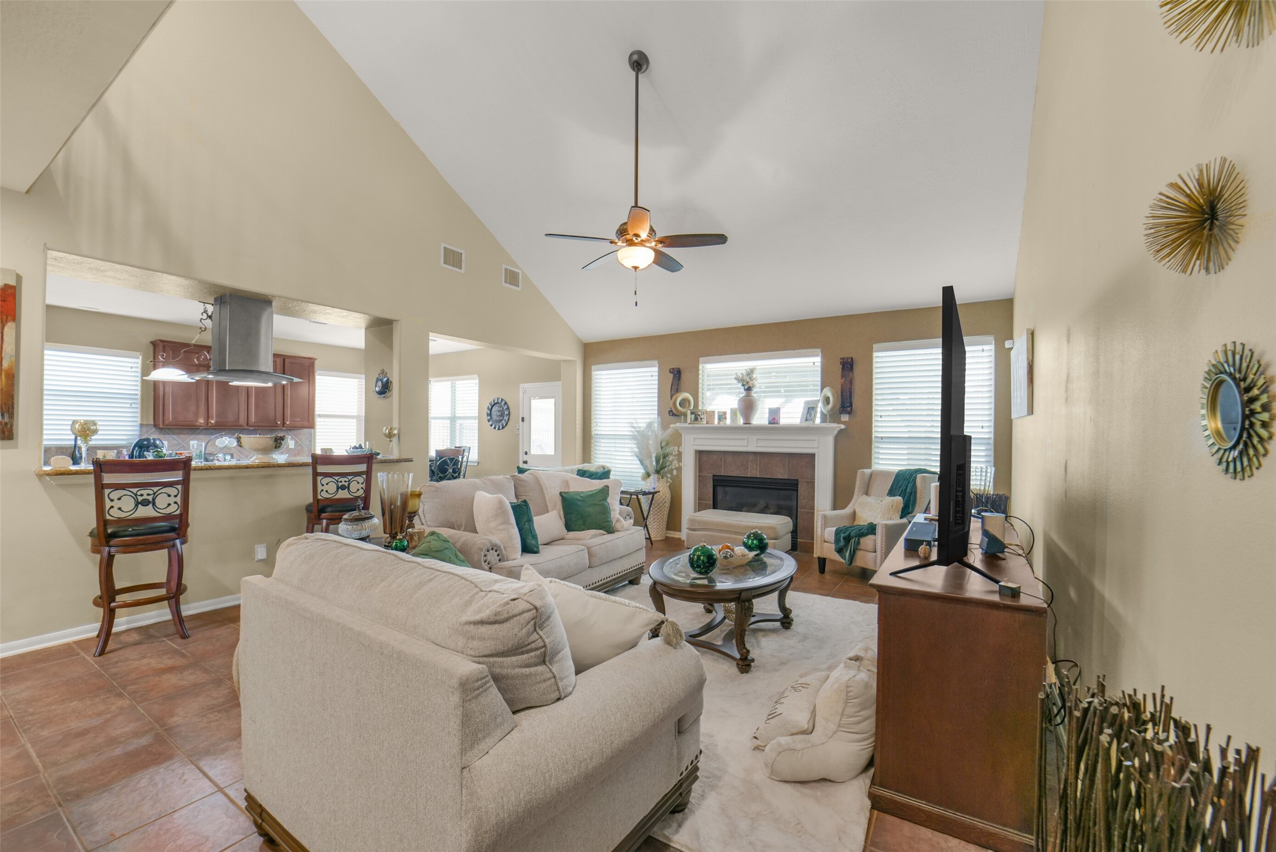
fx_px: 496
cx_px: 638
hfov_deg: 104.2
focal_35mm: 14
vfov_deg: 81.2
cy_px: 426
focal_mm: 14
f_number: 11
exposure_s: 1/5
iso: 500
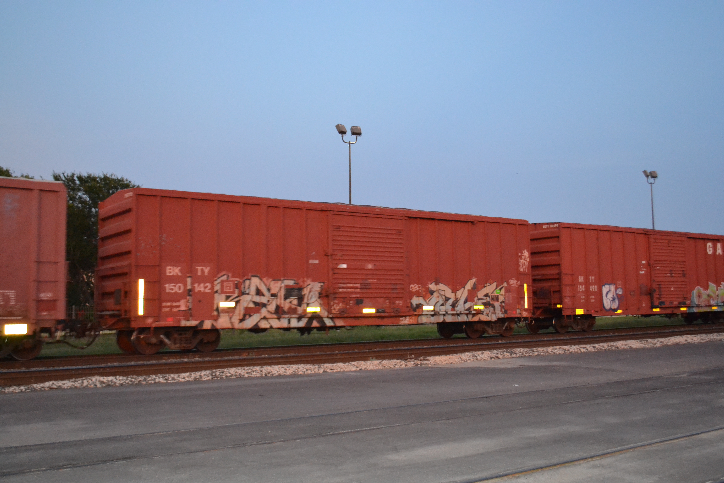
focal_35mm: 36
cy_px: 242
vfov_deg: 36.9
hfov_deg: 53.1
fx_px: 724
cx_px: 362
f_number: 4
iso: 3200
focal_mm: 24
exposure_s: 1/60
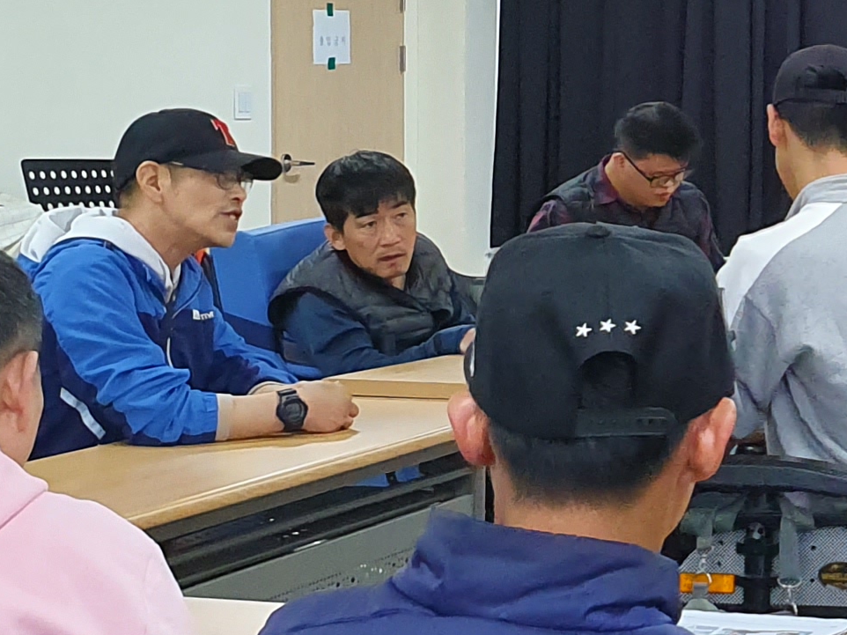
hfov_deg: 16.5
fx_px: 2666
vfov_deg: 13.6
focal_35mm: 109
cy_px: 257
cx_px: 1258
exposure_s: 1/120
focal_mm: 4.32
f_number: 2.4
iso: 320
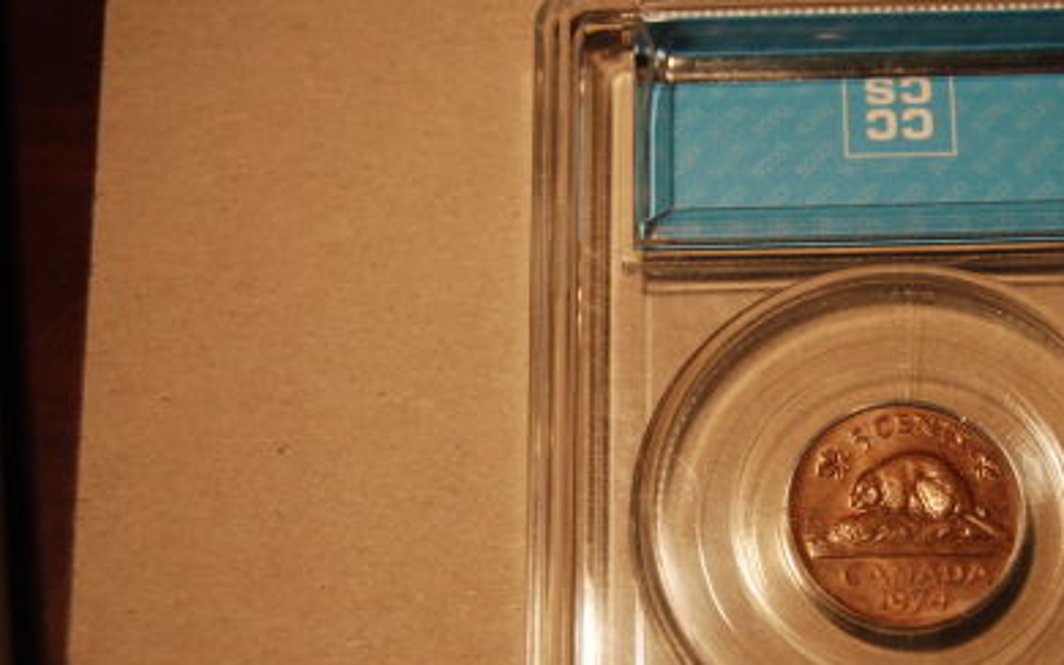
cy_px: 414
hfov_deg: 25.0
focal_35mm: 82
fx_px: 2378
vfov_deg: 15.9
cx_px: 748
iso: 200
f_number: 5.6
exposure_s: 1/125
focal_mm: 38
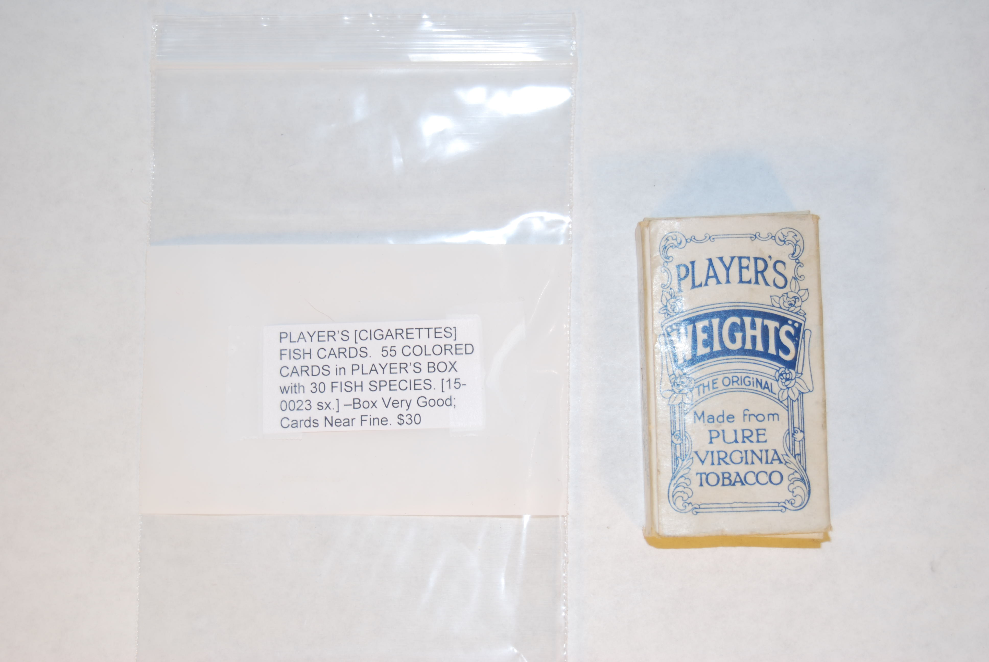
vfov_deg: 21.6
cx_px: 494
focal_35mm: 63
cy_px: 331
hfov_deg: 31.9
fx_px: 1733
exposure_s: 1/60
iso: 100
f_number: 5.3
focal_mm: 42
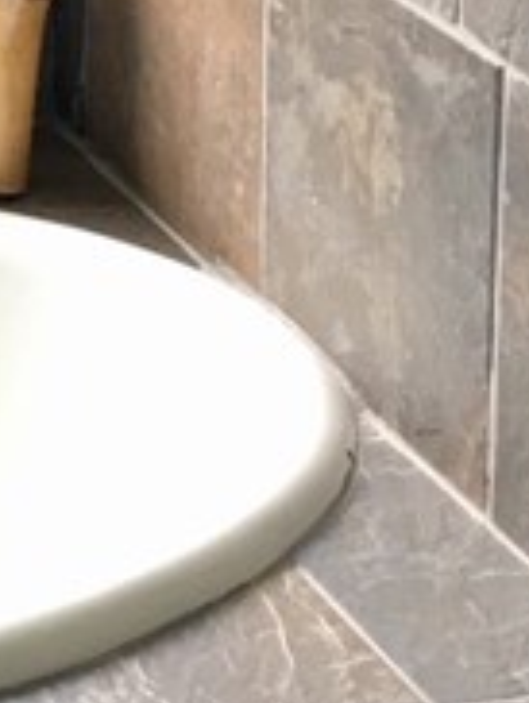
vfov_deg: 11.6
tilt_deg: -12.6
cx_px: -587
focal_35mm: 163
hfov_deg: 8.6
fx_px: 3314
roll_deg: +1.2
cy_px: -321
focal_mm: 4.15
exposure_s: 1/15
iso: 25
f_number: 2.2
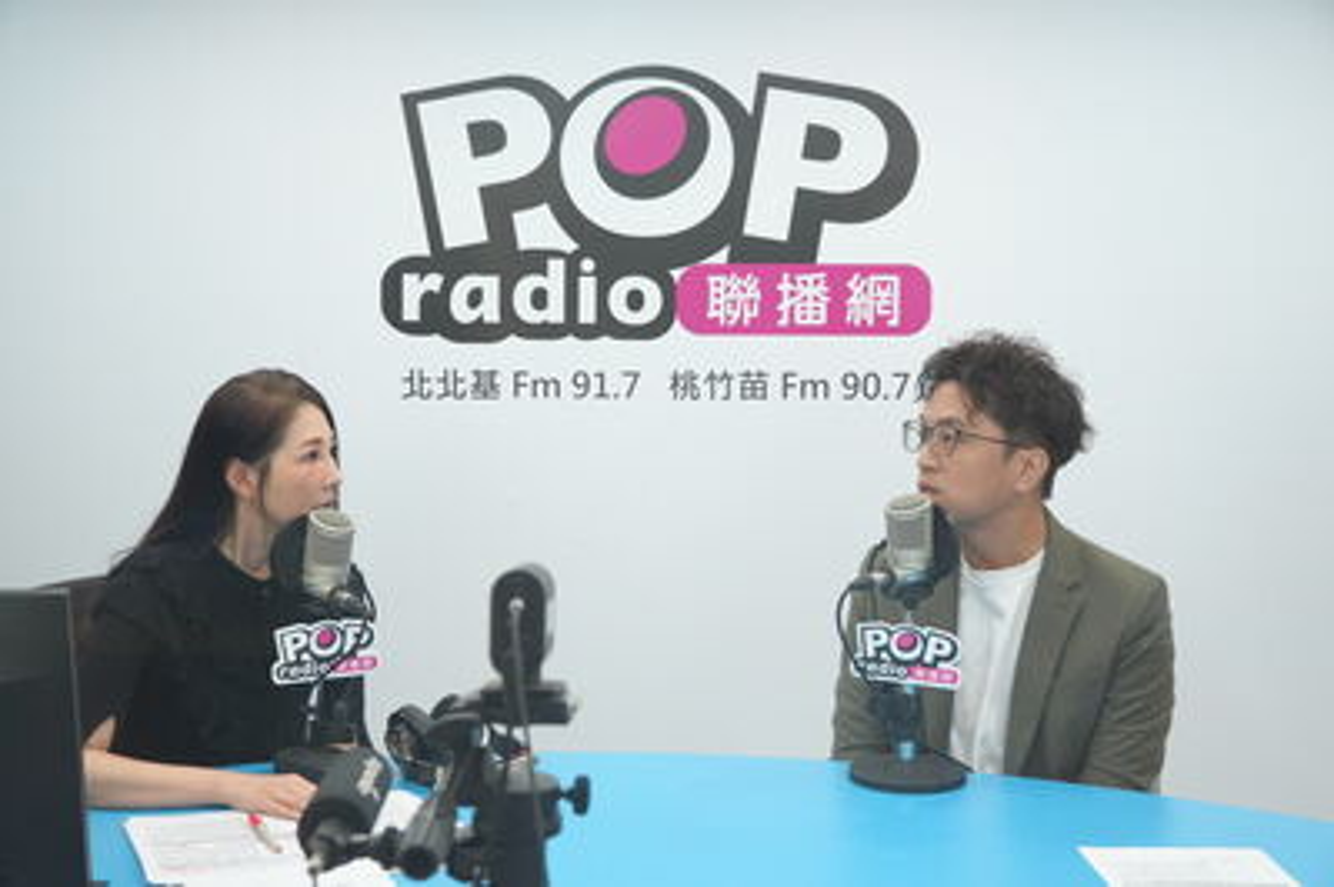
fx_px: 1777
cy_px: 444
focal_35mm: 48
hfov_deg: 41.1
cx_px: 667
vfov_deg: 28.0
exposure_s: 1/125
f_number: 5
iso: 800
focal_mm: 32
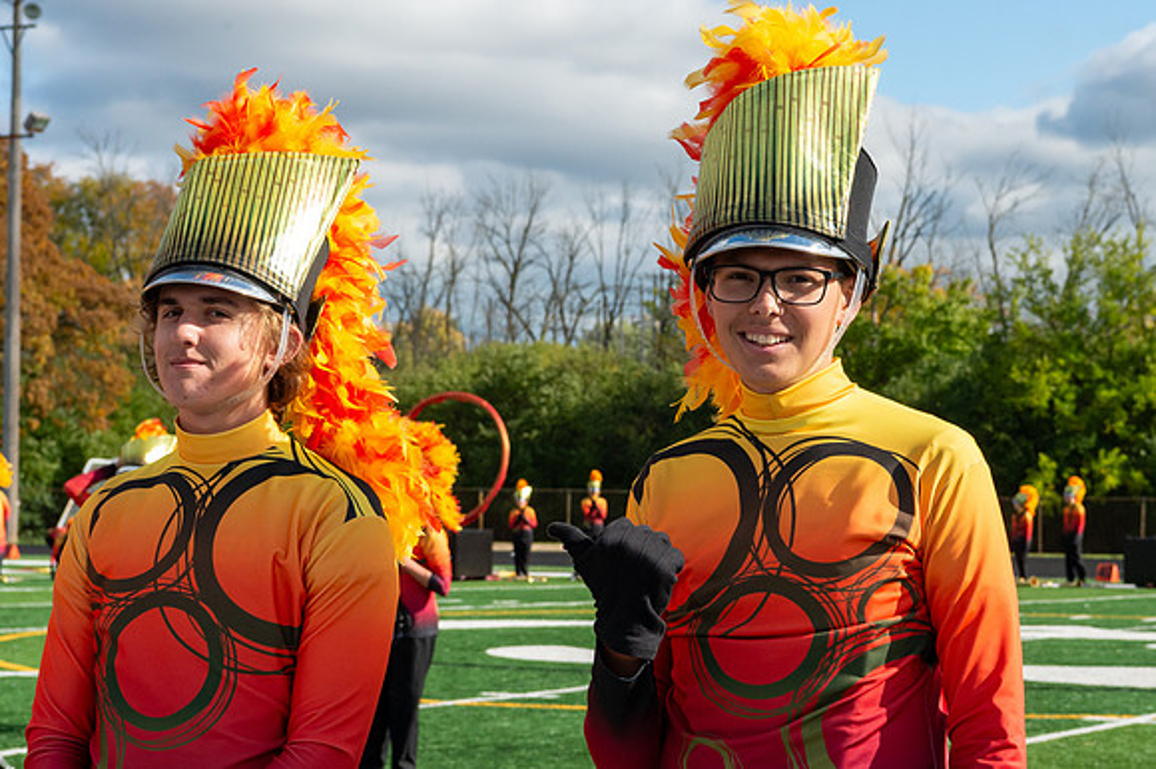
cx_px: 754
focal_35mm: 94
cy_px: 437
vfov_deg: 14.6
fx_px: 3011
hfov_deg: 21.7
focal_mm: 70
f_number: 10
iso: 1600
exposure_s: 1/3200
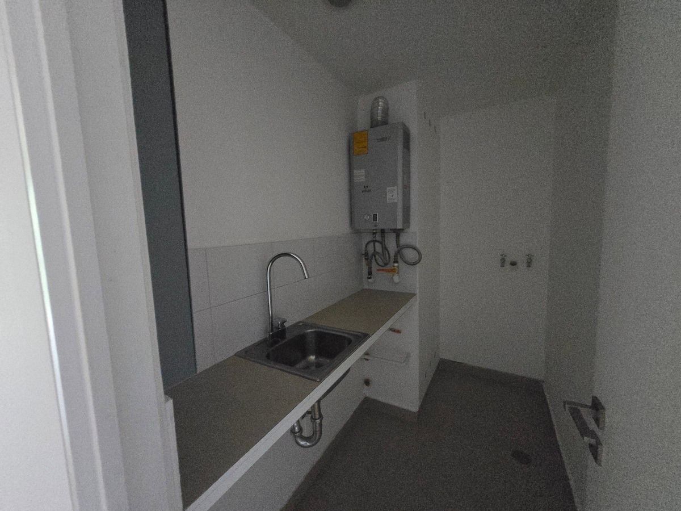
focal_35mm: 13
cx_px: 340
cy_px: 256
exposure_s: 1/30
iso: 1250
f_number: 2.2
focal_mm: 1.7
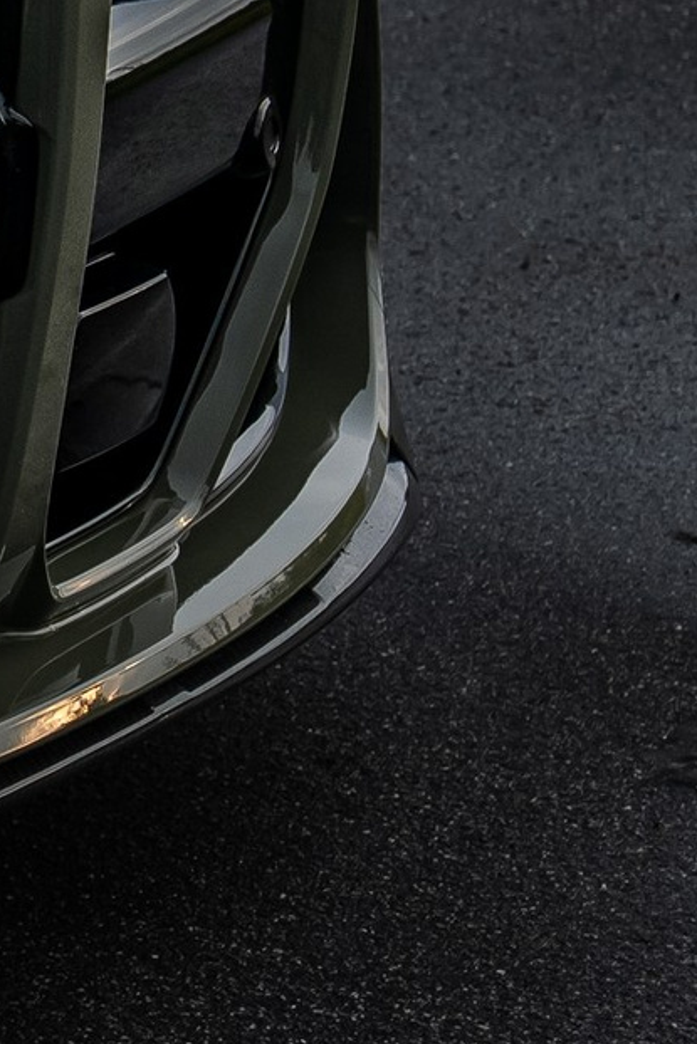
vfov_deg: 5.8
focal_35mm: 352
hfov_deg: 3.8
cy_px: -463
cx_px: -1394
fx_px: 10216
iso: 250
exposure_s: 1/125
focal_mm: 57
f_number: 5.6
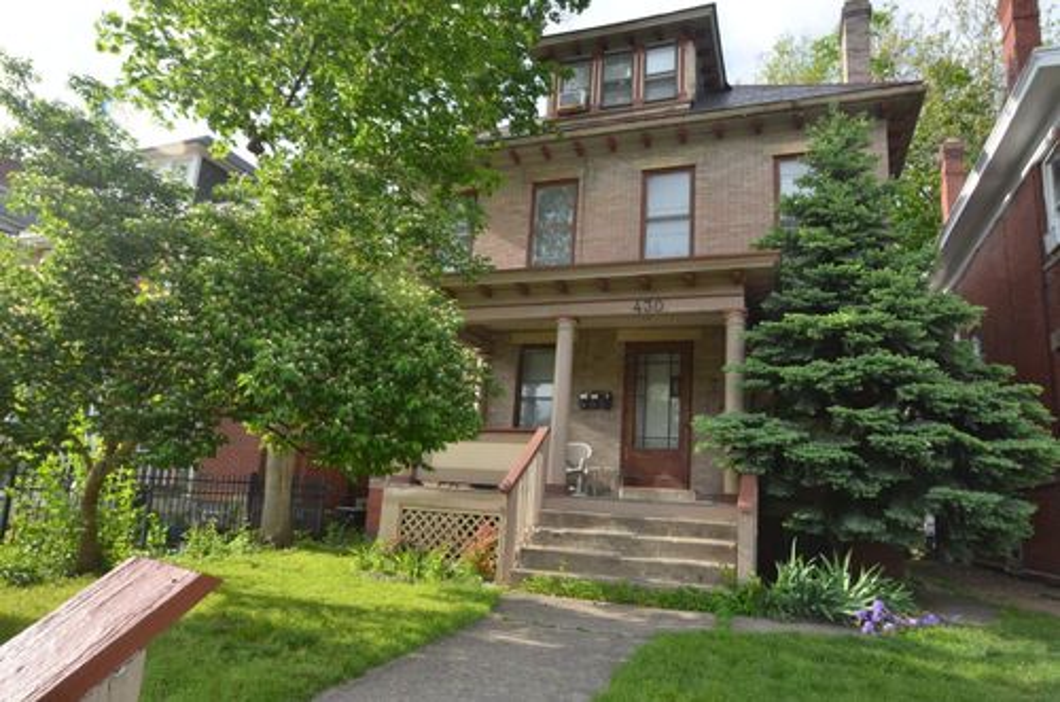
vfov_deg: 59.3
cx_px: 530
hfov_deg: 81.3
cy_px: 351
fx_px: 617
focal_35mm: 21
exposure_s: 1/320
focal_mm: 14
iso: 400
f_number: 9
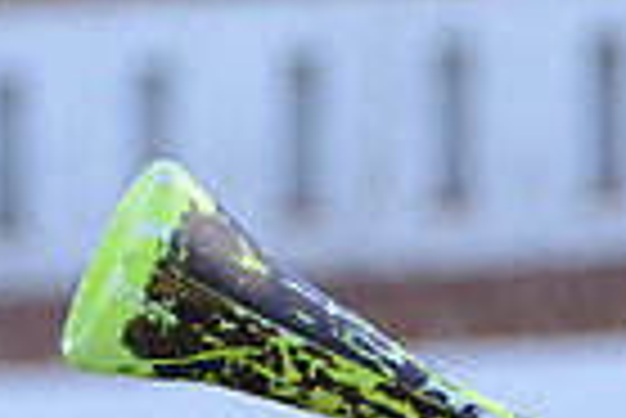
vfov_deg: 2.5
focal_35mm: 541
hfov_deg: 3.8
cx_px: 1135
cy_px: 865
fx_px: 9417
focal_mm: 130
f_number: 4
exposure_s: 1/400
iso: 500
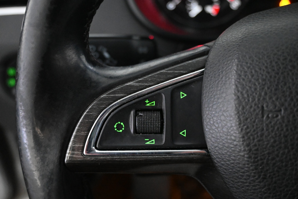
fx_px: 323
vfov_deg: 34.2
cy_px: 100
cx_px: 149
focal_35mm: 39
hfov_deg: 49.6
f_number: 4.5
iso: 9000
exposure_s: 1/40
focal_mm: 26
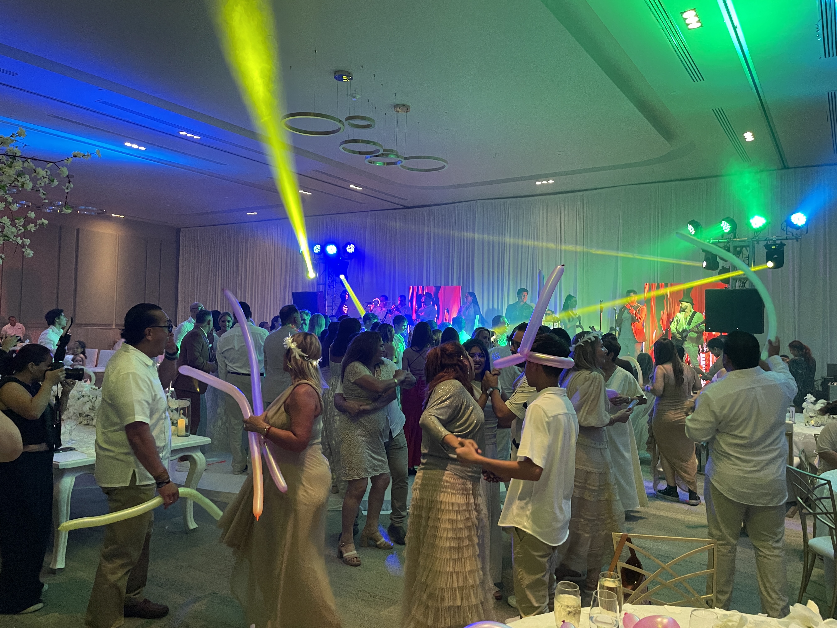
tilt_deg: +3.0
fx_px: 629
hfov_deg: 67.3
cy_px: 314
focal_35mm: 26
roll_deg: -1.9
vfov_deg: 53.1
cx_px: 418
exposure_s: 1/40
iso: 320
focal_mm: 4.2
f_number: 1.6
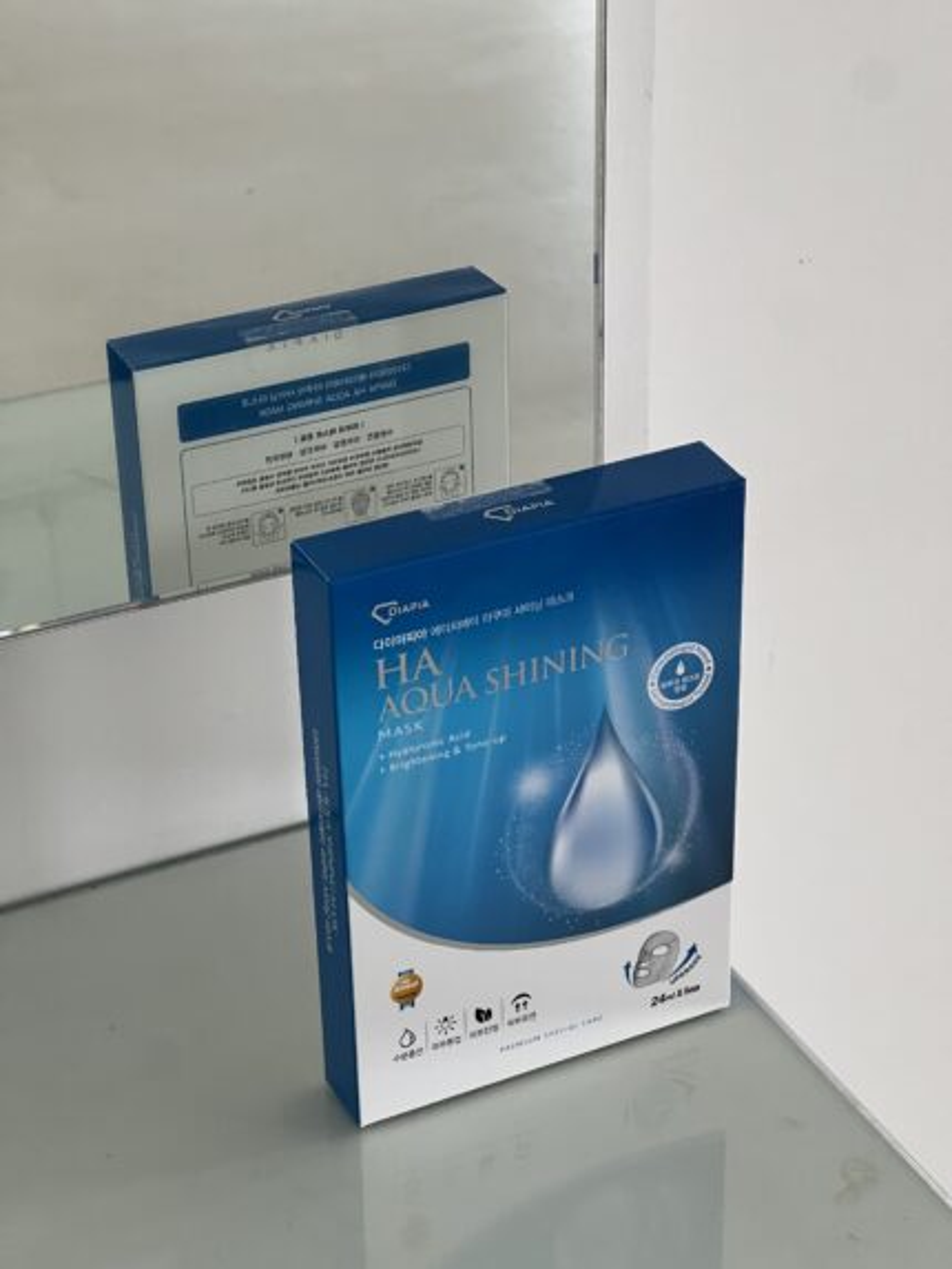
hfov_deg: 19.1
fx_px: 2822
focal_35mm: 77
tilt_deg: -28.8
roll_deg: +1.2
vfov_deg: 25.3
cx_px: 476
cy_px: 634
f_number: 2.8
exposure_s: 1/68
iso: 200
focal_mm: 9
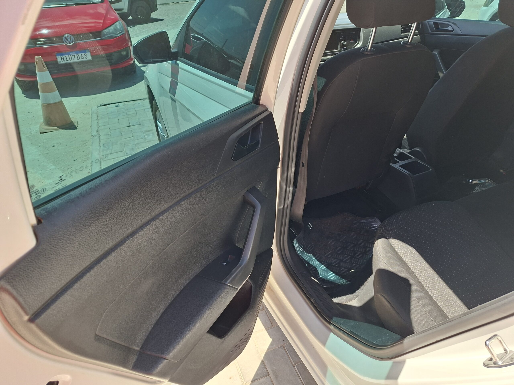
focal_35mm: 23
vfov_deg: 58.9
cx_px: 257
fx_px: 342
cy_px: 192
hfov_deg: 73.9
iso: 50
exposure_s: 1/275
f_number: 1.8
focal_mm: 5.54
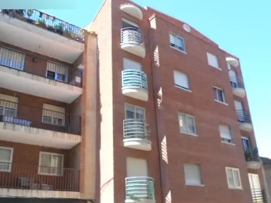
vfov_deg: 37.2
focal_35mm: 38
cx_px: 162
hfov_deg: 48.7
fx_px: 297
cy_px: 139
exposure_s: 1/30
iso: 100
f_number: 2.8
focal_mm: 4.7
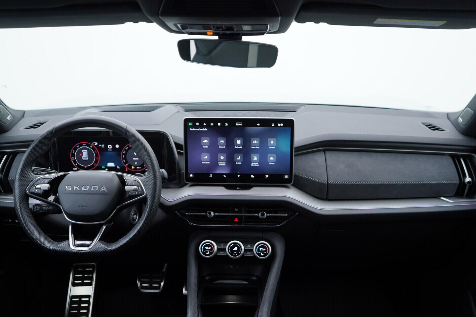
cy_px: 158
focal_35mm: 36
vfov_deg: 36.9
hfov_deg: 53.1
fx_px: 476
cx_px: 238
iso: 125
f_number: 2.8
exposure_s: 1/40
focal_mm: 24
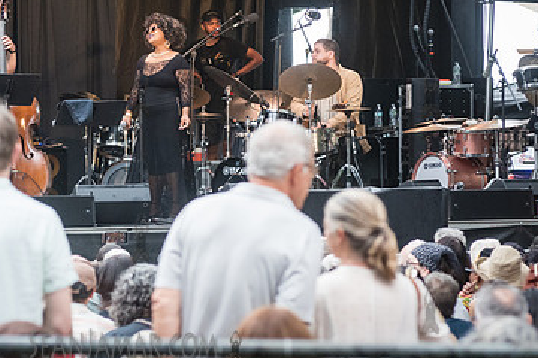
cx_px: 148
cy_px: 86
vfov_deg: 5.0
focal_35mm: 272
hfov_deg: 7.6
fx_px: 4065
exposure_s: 1/400
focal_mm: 145
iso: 2000
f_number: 5
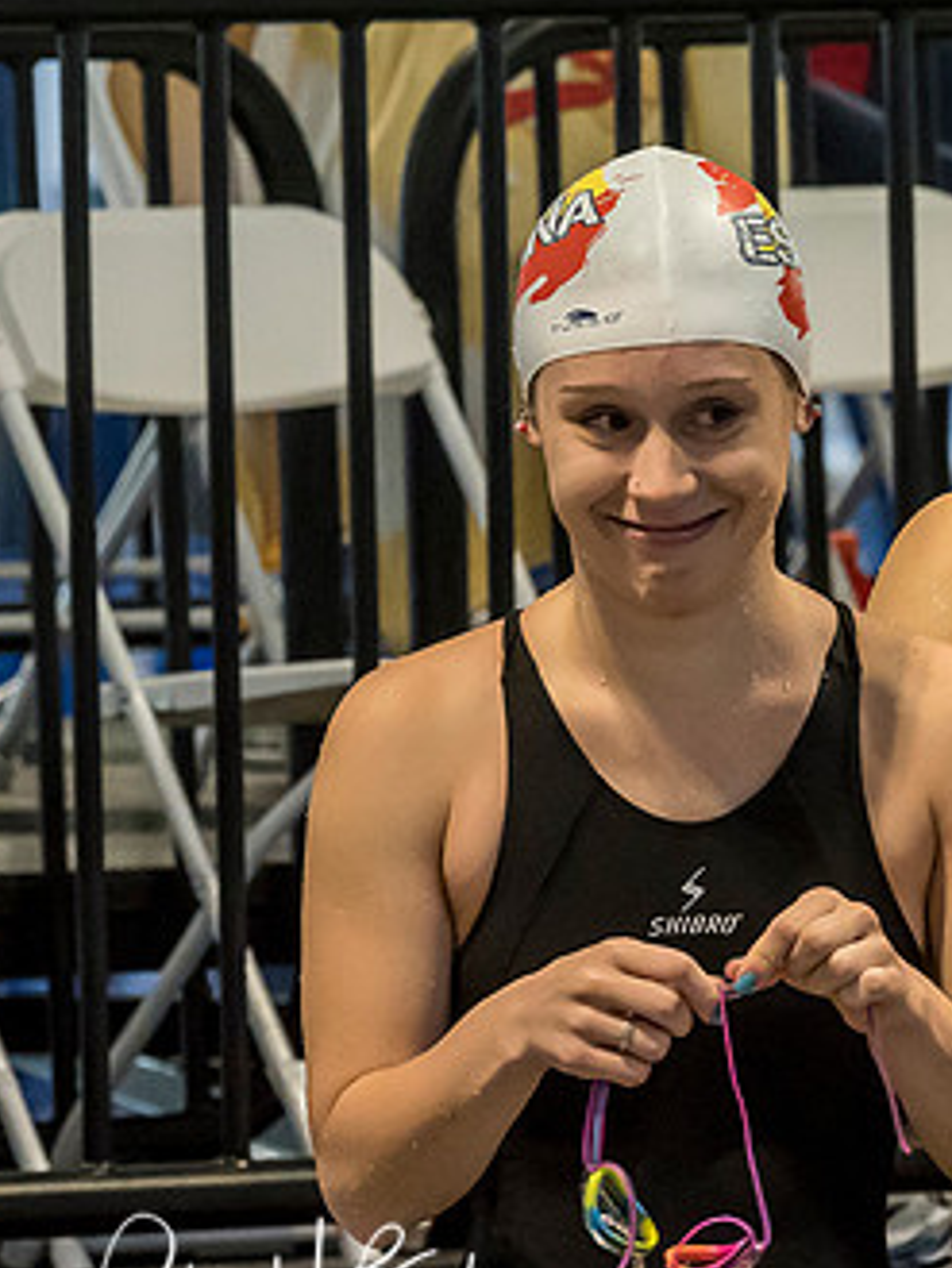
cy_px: 400
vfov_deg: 2.8
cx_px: 822
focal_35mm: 700
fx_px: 25652
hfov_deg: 2.1
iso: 3200
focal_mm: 150
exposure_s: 1/250
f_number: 5
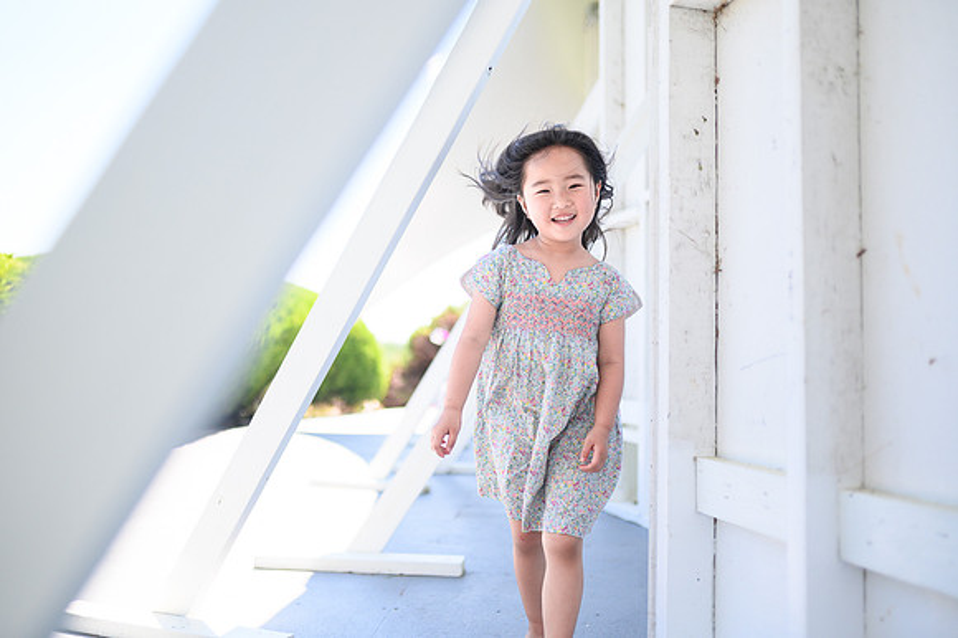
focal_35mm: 35
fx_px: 931
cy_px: 319
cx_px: 479
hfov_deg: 54.5
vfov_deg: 37.8
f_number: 1.6
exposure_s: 1/4000
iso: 320
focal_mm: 35
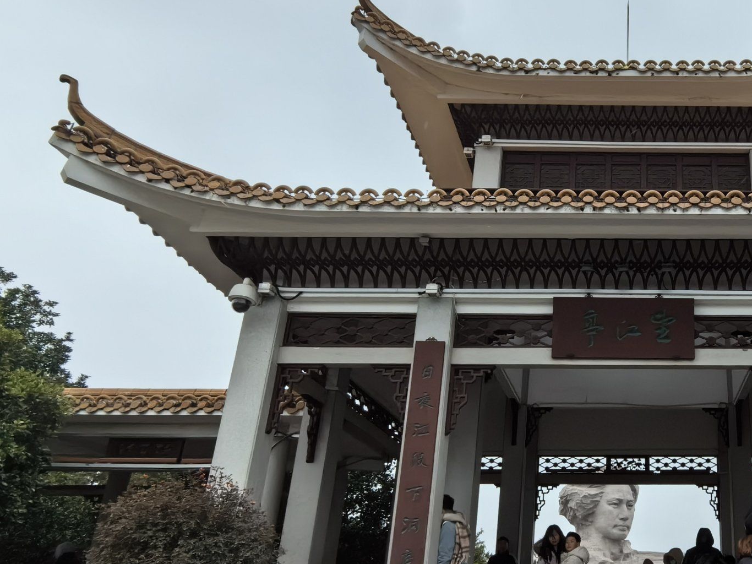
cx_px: 637
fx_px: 738
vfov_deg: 41.7
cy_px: 312
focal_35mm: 34
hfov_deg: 49.6
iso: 50
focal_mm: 1.95
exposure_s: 1/256
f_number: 2.2
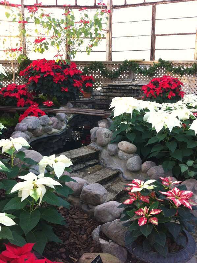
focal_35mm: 35
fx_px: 266
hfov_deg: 40.6
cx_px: 98
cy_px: 132
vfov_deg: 52.7
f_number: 2.8
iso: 80
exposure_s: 1/24
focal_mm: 3.85
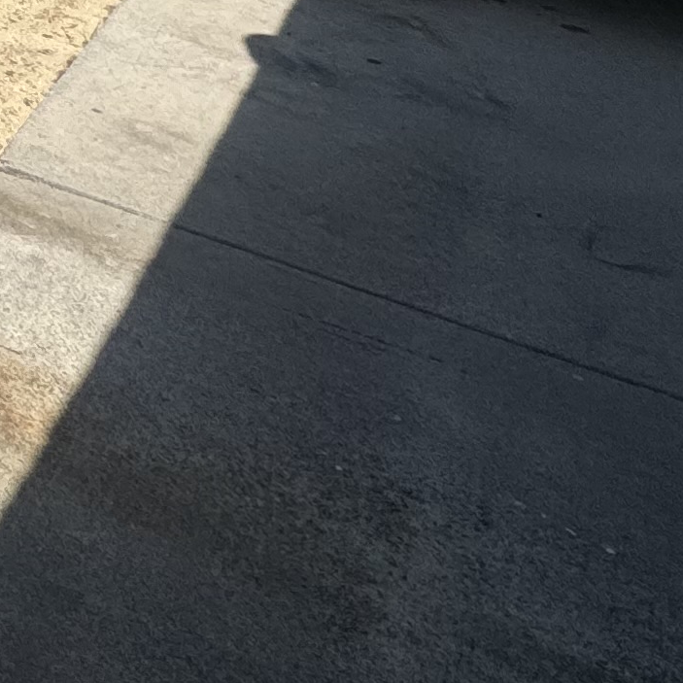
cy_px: -699
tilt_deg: +0.4
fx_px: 1585
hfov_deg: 16.3
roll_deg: -0.9
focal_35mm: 71
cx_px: -797
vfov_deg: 17.3
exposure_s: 1/2146
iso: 50
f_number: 2.2
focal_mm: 2.22
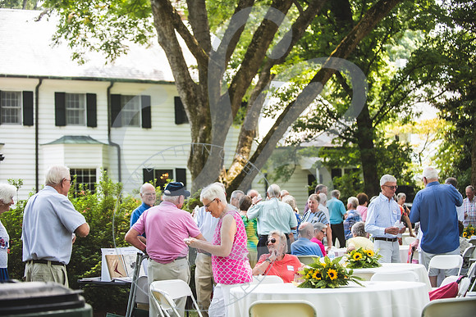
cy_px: 158
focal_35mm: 70
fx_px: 926
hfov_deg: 28.8
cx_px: 238
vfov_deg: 19.5
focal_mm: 70
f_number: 2.8
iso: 400
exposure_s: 1/400
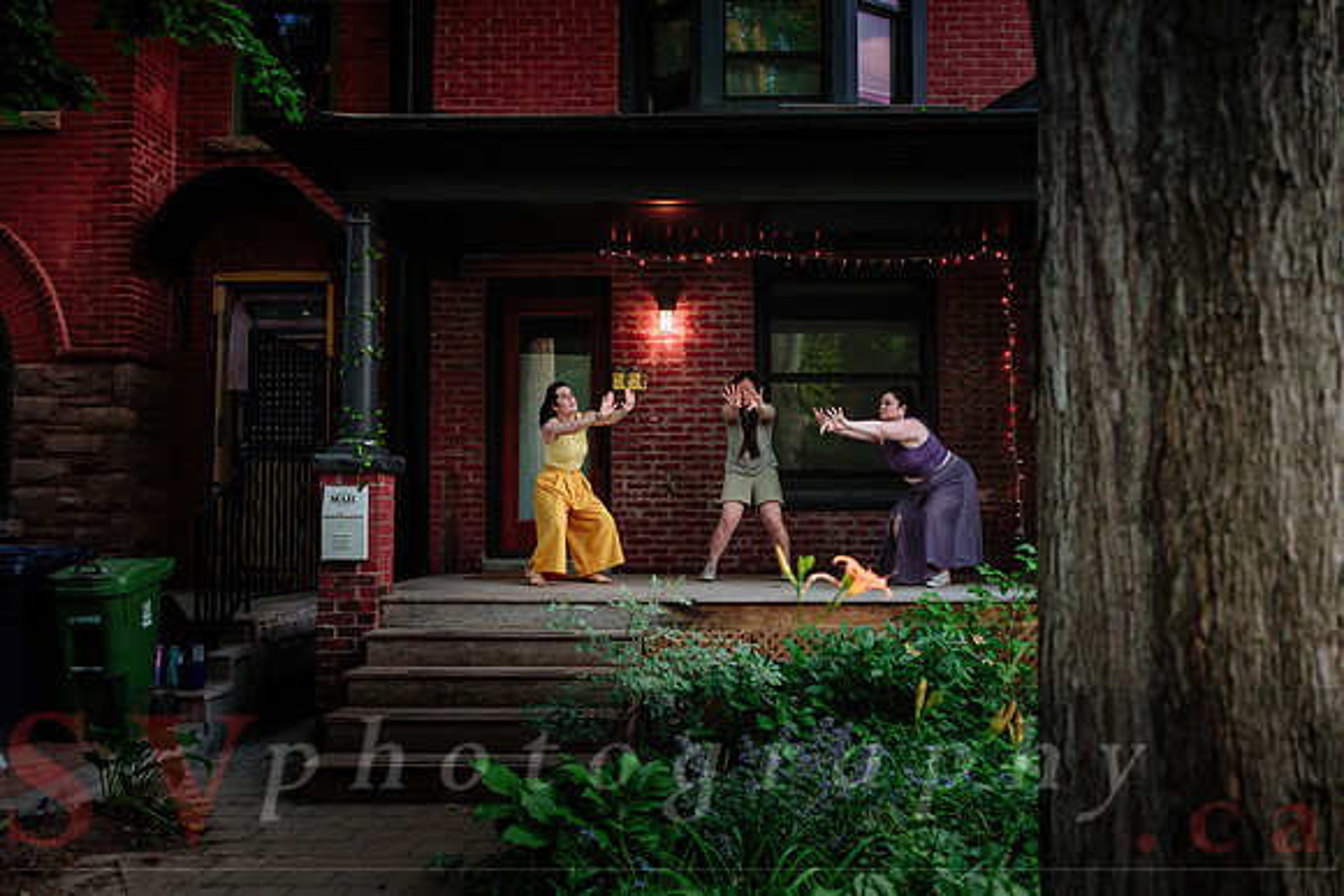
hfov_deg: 65.2
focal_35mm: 28
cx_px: 726
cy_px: 484
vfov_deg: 46.3
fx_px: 1049
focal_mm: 17
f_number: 1.8
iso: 500
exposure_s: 1/400
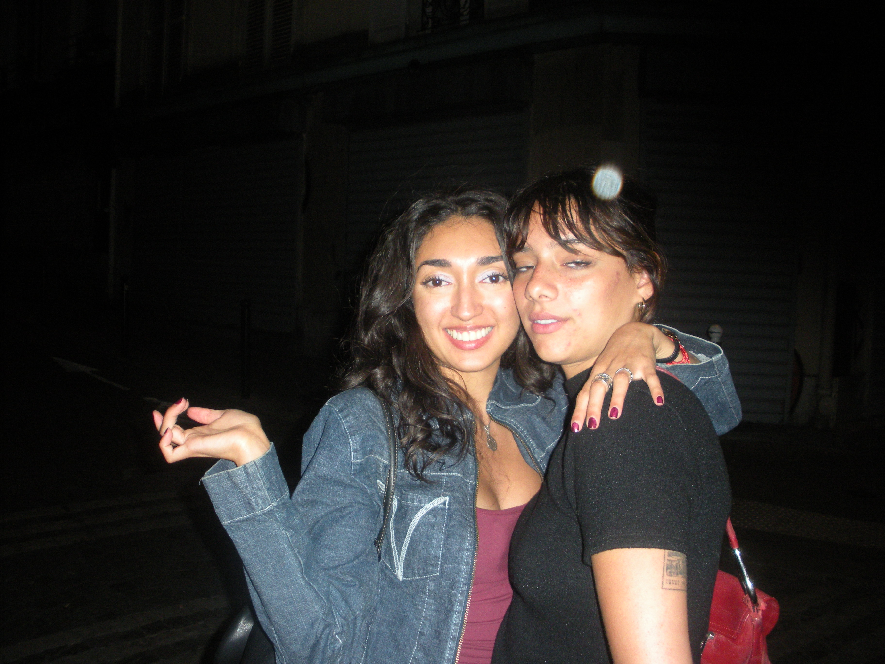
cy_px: 332
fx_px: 920
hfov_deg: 51.4
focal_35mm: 36
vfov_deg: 39.7
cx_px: 442
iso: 245
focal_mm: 6.3
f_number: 3.5
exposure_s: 1/60
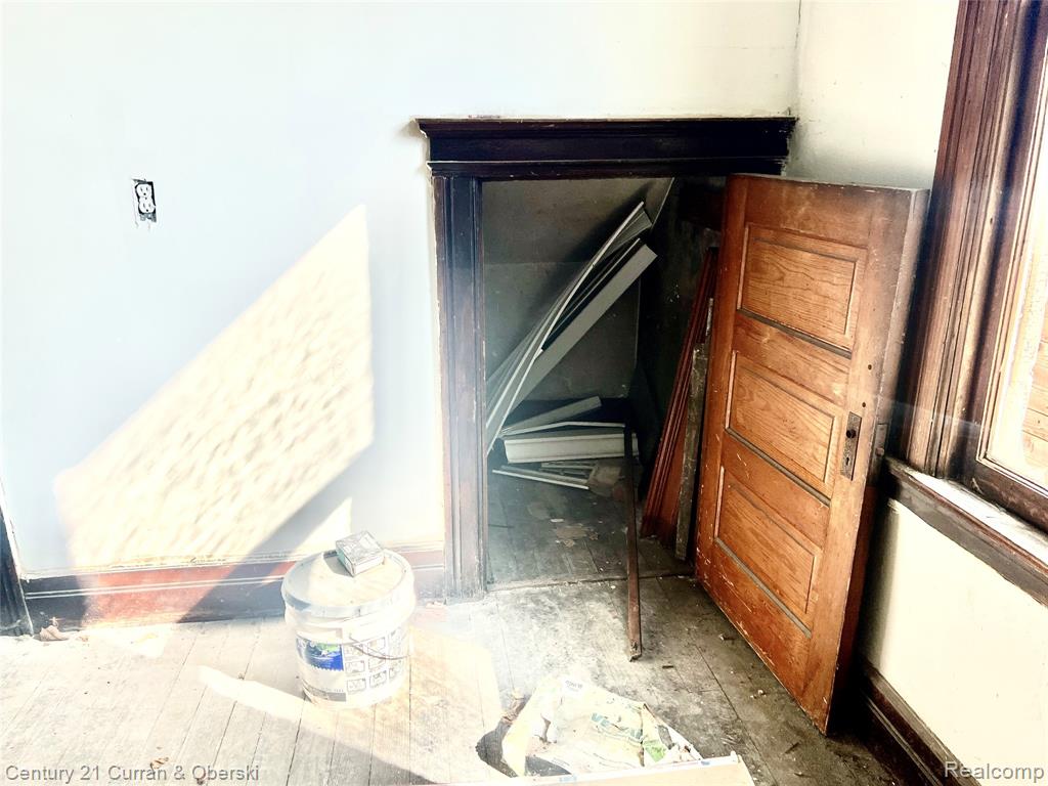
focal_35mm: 26
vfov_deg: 53.1
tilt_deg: -17.1
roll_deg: -0.3
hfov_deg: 67.3
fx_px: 787
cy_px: 393
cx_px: 524
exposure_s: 1/887
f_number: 1.5
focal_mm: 5.7
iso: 50
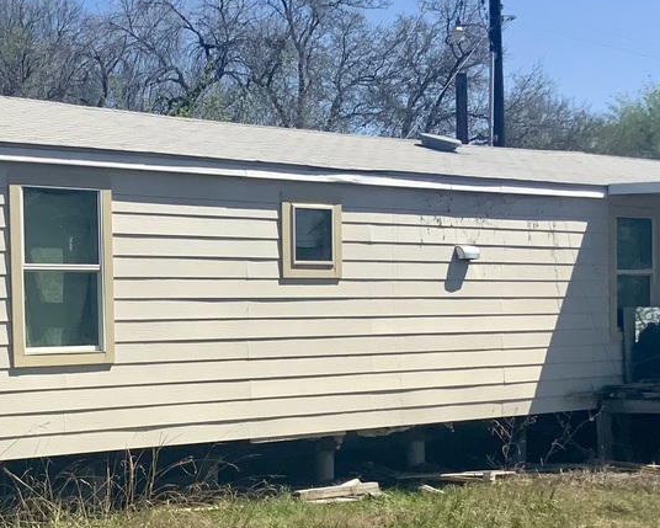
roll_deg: +2.4
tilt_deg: -0.6
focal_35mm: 76
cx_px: 139
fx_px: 1485
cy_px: 358
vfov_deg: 20.1
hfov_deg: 24.7
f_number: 1.8
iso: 16
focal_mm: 3
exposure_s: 1/2538
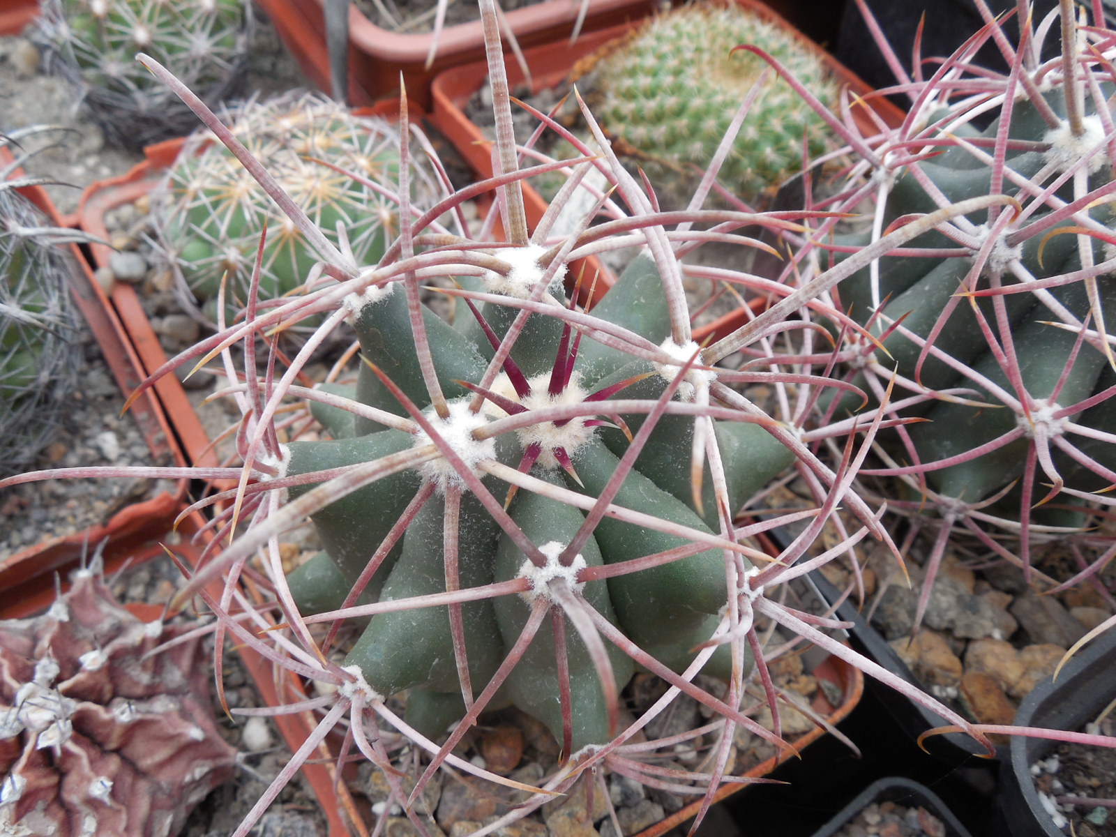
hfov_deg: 58.4
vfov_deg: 45.4
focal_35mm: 31
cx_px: 558
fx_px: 999
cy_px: 418
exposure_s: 1/40
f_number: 3.6
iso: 125
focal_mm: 5.6
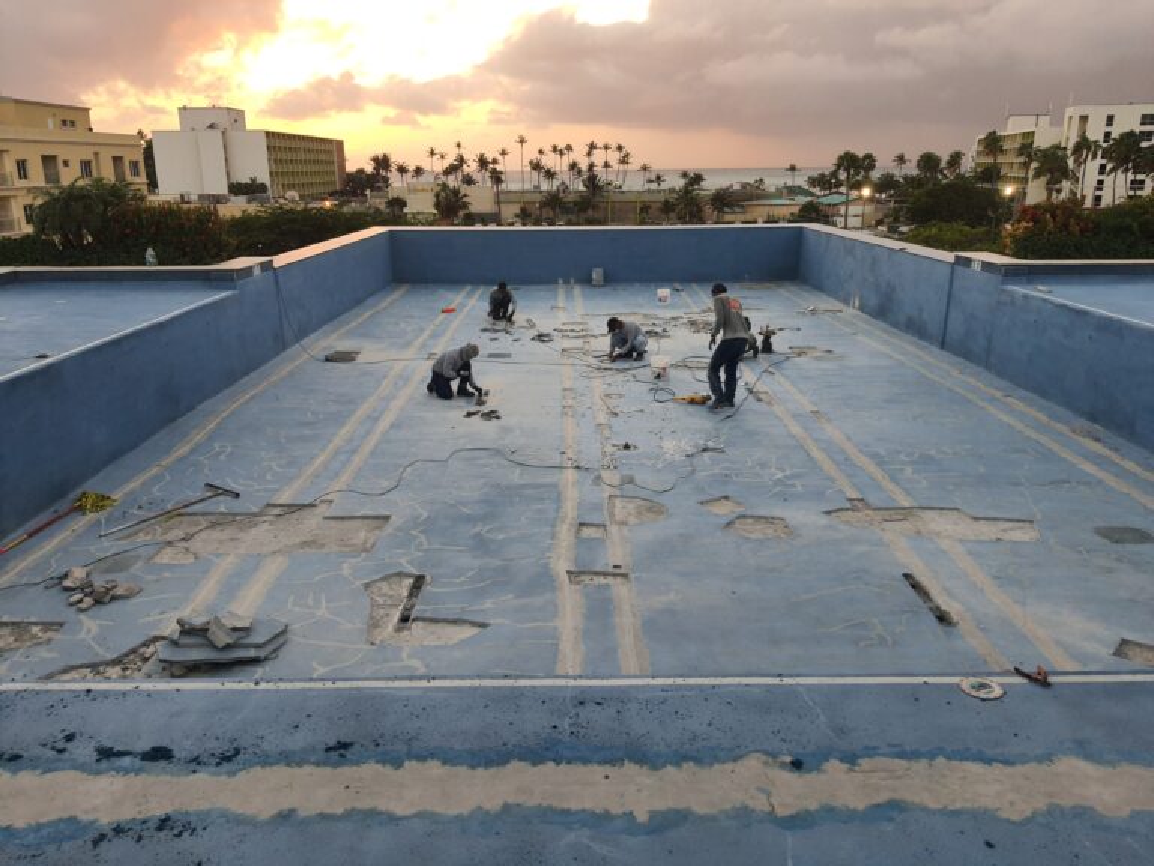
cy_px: 433
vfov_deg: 53.1
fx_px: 867
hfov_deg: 67.3
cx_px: 577
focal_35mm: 26
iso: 50
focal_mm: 4.32
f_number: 1.7
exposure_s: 1/137
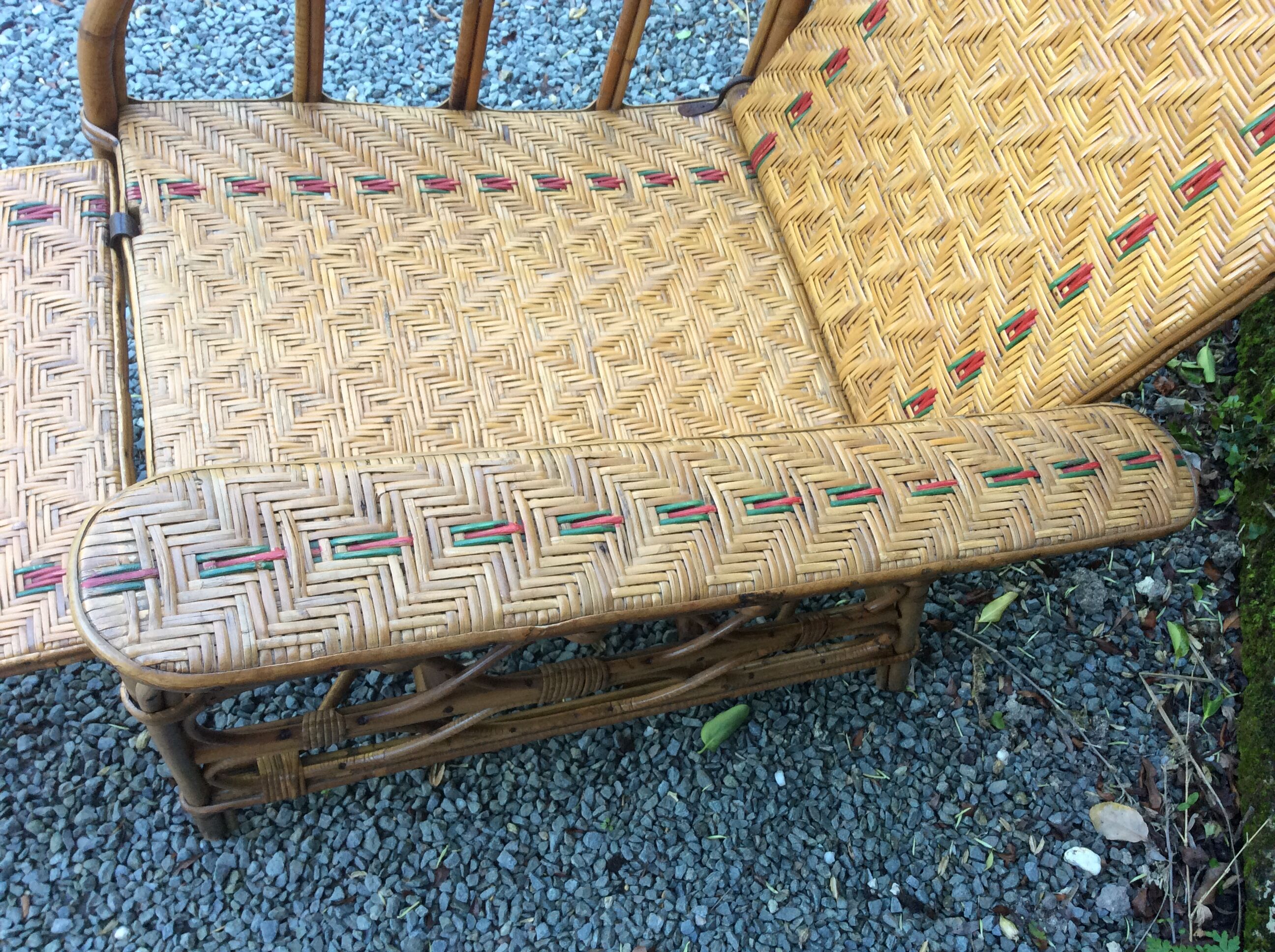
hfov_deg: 56.9
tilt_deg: -61.9
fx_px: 1177
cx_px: 638
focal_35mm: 32
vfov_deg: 44.1
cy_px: 476
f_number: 2.4
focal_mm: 3.3
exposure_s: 1/100
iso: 64
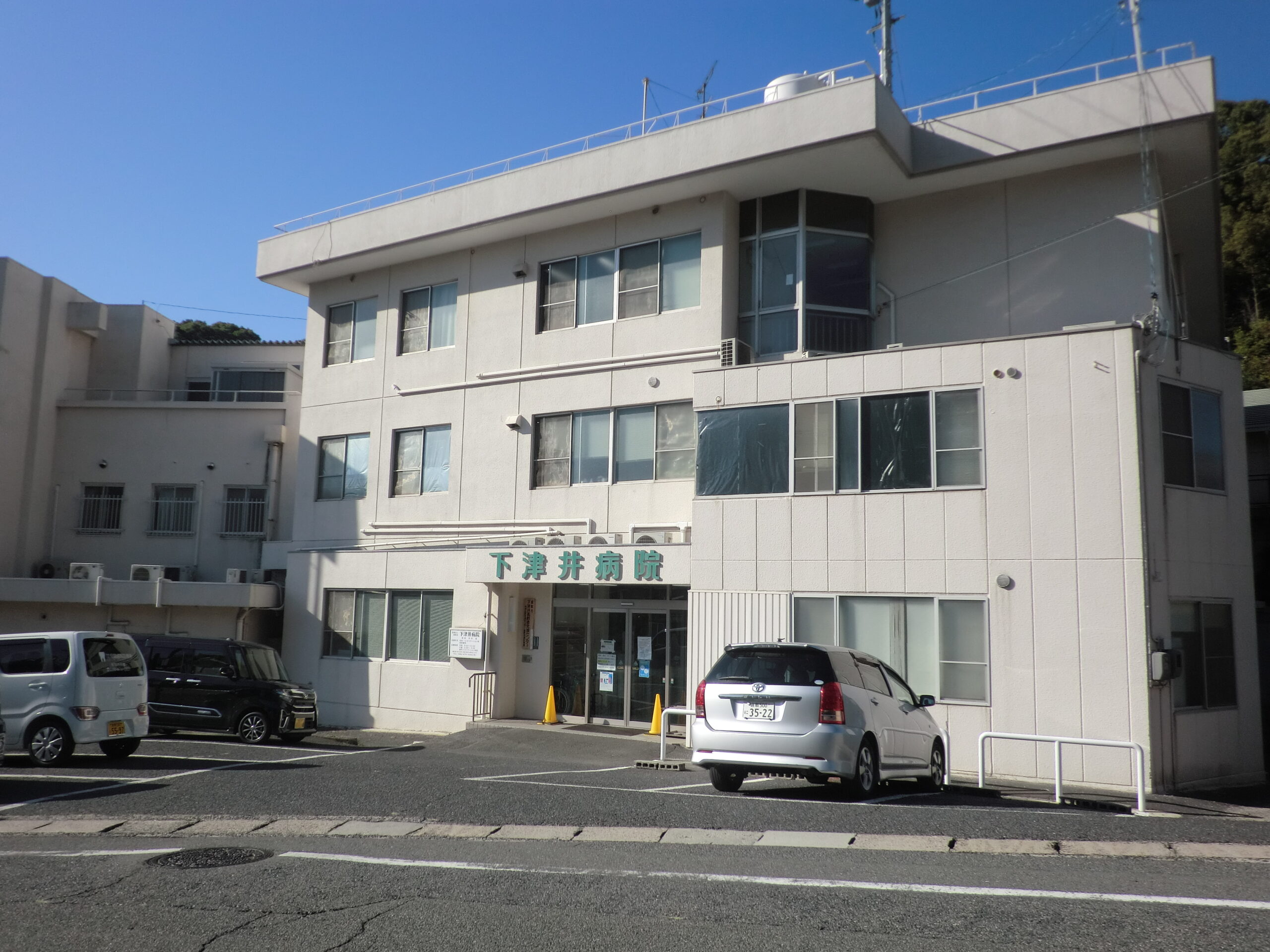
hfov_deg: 67.3
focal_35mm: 26
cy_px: 476
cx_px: 635
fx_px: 954
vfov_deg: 53.1
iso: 50
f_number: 7.9
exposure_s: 1/200
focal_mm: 4.7
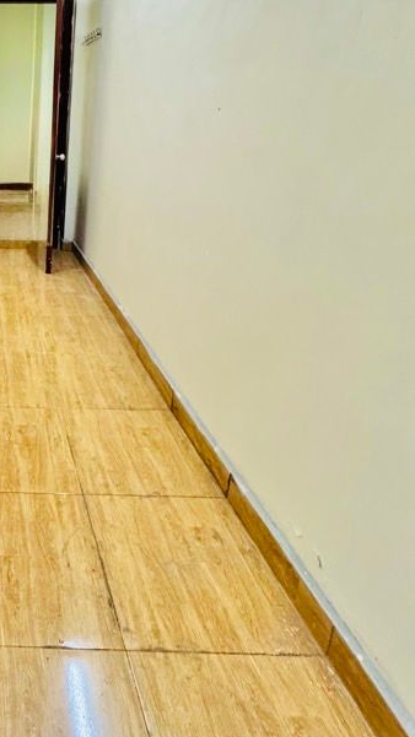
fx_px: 509
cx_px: -34
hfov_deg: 37.6
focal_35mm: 26
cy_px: 216
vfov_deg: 68.7
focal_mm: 2.22
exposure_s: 1/86
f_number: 2.2
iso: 320
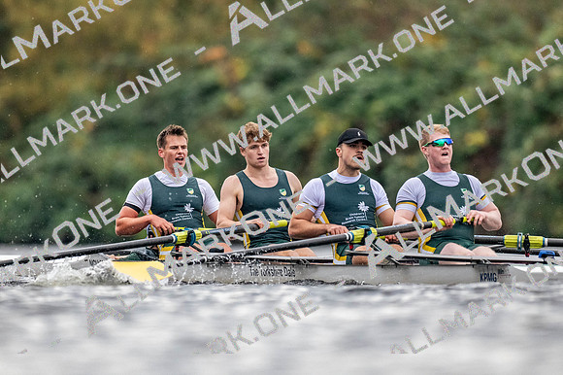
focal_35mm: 900
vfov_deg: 1.5
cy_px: 188
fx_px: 14066
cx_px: 282
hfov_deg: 2.3
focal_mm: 600
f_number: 4
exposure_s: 1/2500
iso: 2800
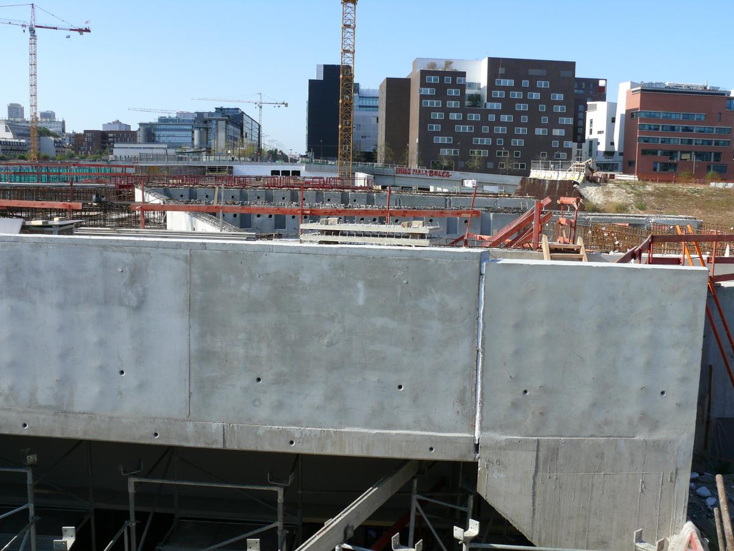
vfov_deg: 40.7
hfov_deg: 52.6
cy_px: 276
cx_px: 367
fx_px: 742
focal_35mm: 35
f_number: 5.6
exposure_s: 1/400
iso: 100
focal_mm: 7.4
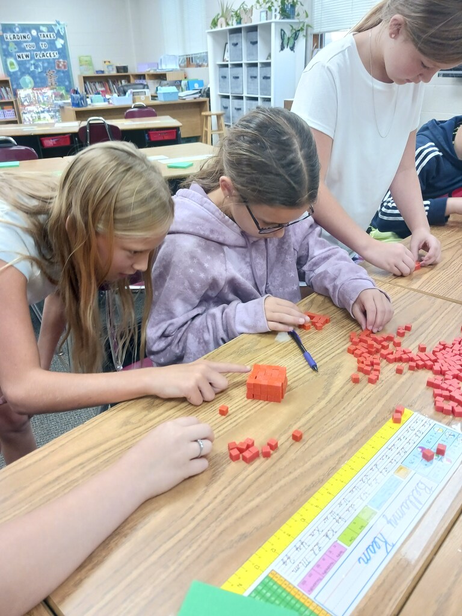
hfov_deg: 51.4
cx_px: 231
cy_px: 308
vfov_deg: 65.3
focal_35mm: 27
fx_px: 480
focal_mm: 4
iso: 320
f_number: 1.8
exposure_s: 1/25
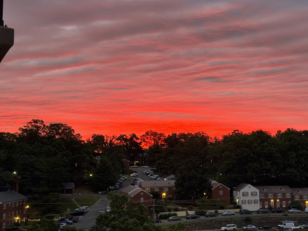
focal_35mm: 59
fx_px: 525
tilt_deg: +5.5
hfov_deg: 32.6
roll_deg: +0.6
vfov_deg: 24.8
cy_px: 110
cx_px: 187
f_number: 1.78
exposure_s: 1/59
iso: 250
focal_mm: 6.76
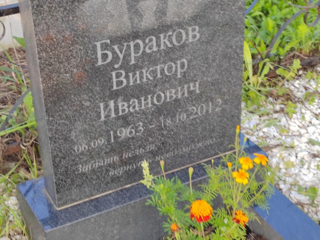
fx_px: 712
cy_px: 120
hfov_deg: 25.3
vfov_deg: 19.1
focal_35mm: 77
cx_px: 160
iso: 100
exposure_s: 1/110
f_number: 1.9
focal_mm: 5.52
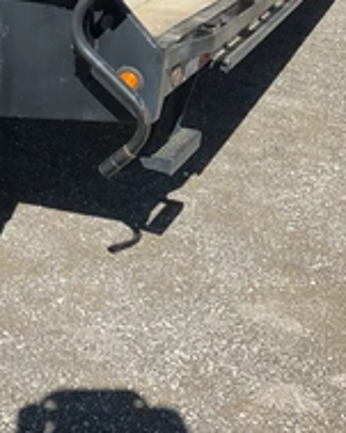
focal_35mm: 60
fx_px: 769
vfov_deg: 30.8
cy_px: 96
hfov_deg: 22.5
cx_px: -110
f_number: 1.8
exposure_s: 1/1055
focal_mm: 3
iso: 25
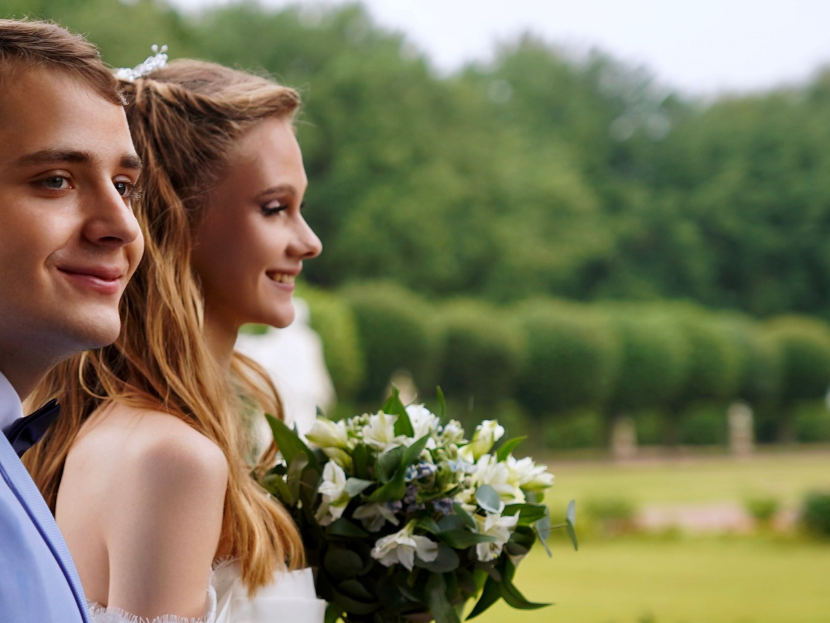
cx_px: 122
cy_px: 444
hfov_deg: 15.1
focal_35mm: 130
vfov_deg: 11.4
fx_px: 3108
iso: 200
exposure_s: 1/400
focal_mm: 63.3
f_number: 3.5
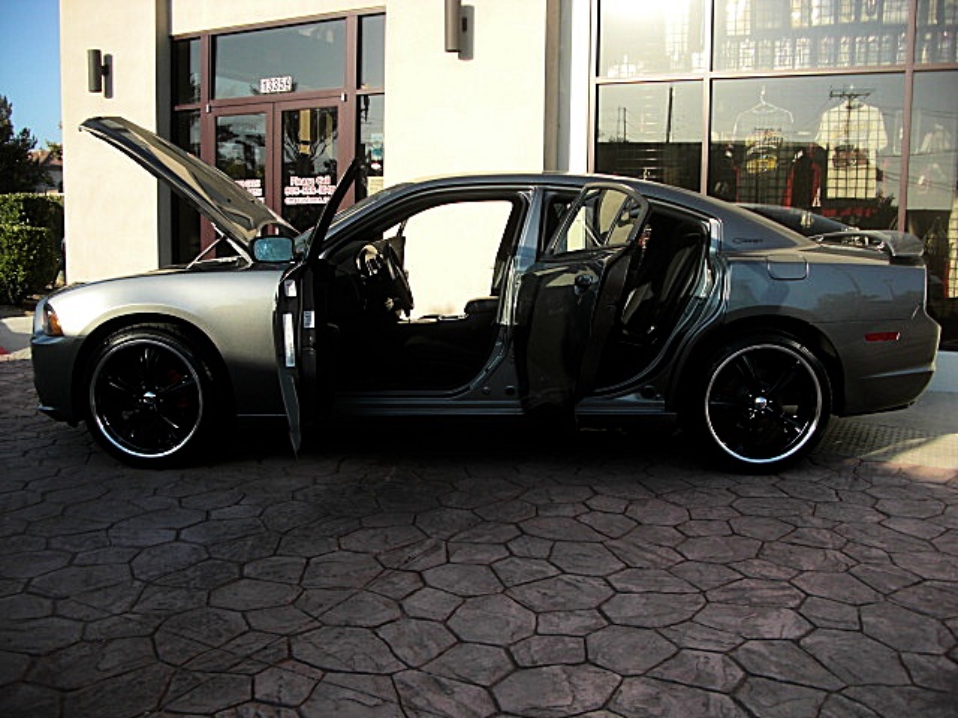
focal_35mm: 36
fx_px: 996
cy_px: 359
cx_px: 479
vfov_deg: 39.7
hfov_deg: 51.4
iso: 50
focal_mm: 6.3
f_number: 2.8
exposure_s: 1/500
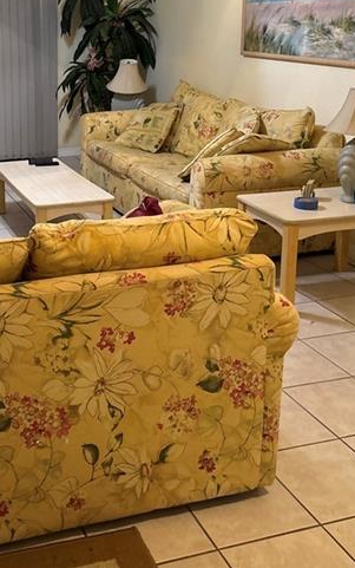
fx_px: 681
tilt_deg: -12.9
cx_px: 38
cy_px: 159
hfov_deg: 28.2
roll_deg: -1.2
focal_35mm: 44
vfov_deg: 44.1
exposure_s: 1/60
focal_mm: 5.96
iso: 250
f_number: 1.6
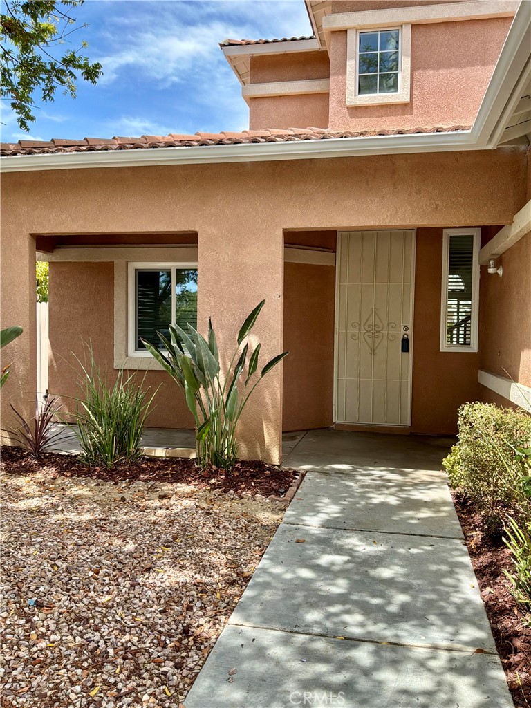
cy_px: 354
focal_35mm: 28
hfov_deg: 49.7
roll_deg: -0.9
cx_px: 266
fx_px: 573
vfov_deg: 63.4
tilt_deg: -1.8
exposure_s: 1/580
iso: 25
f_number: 1.8
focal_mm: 3
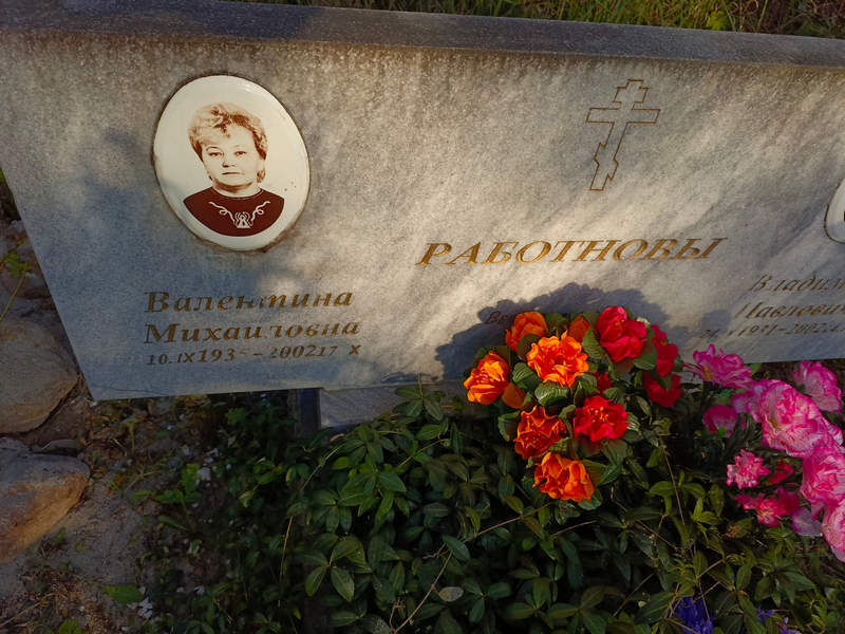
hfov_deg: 69.4
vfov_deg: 54.9
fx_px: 610
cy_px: 317
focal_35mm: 25
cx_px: 422
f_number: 1.69
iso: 120
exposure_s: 1/1070
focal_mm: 4.76
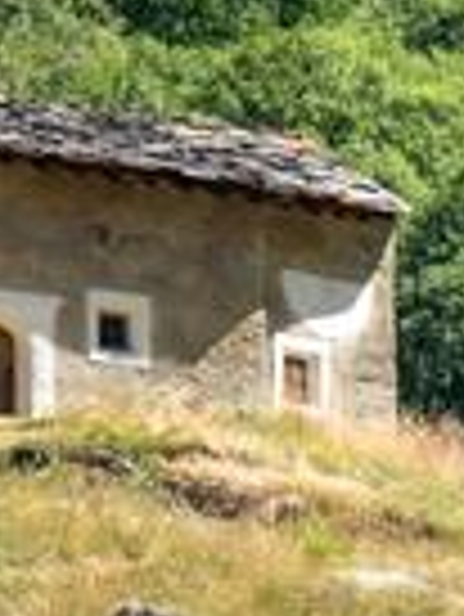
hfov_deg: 1.4
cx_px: 0
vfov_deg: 1.9
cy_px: 103
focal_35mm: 1070
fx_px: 19094
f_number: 4
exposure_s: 1/320
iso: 100
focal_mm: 44
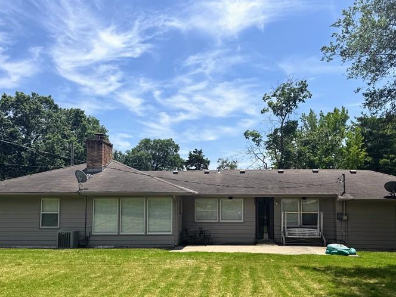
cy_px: 174
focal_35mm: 37
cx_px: 214
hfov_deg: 50.1
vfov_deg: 38.6
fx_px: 423
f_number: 1.78
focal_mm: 6.76
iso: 80
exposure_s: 1/6410
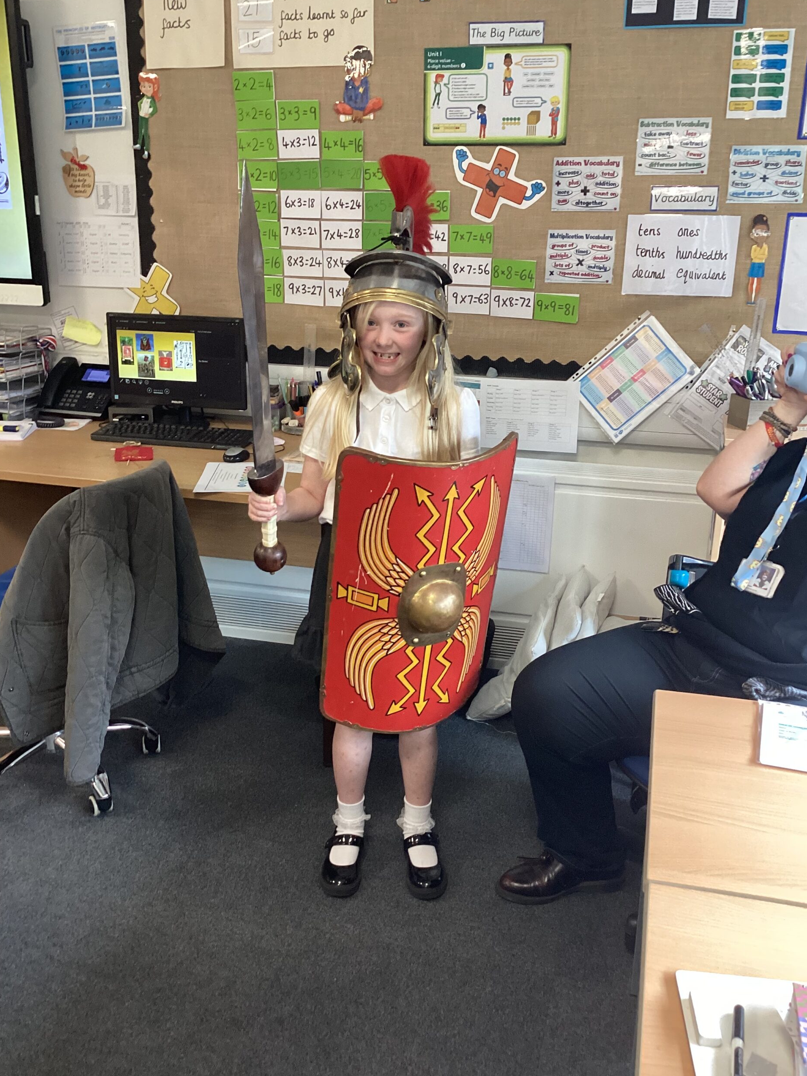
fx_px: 995
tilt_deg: -18.4
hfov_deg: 44.2
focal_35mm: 32
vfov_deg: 56.8
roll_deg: -0.6
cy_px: 542
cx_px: 412
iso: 250
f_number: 2.4
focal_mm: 3.3
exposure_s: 1/60
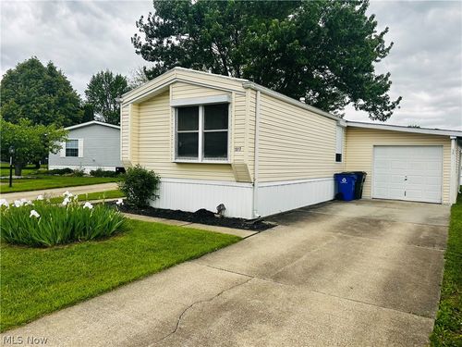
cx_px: 231
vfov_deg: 53.1
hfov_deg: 67.3
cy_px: 174
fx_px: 347
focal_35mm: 26
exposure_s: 1/763
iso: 50
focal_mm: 5.7
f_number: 1.5
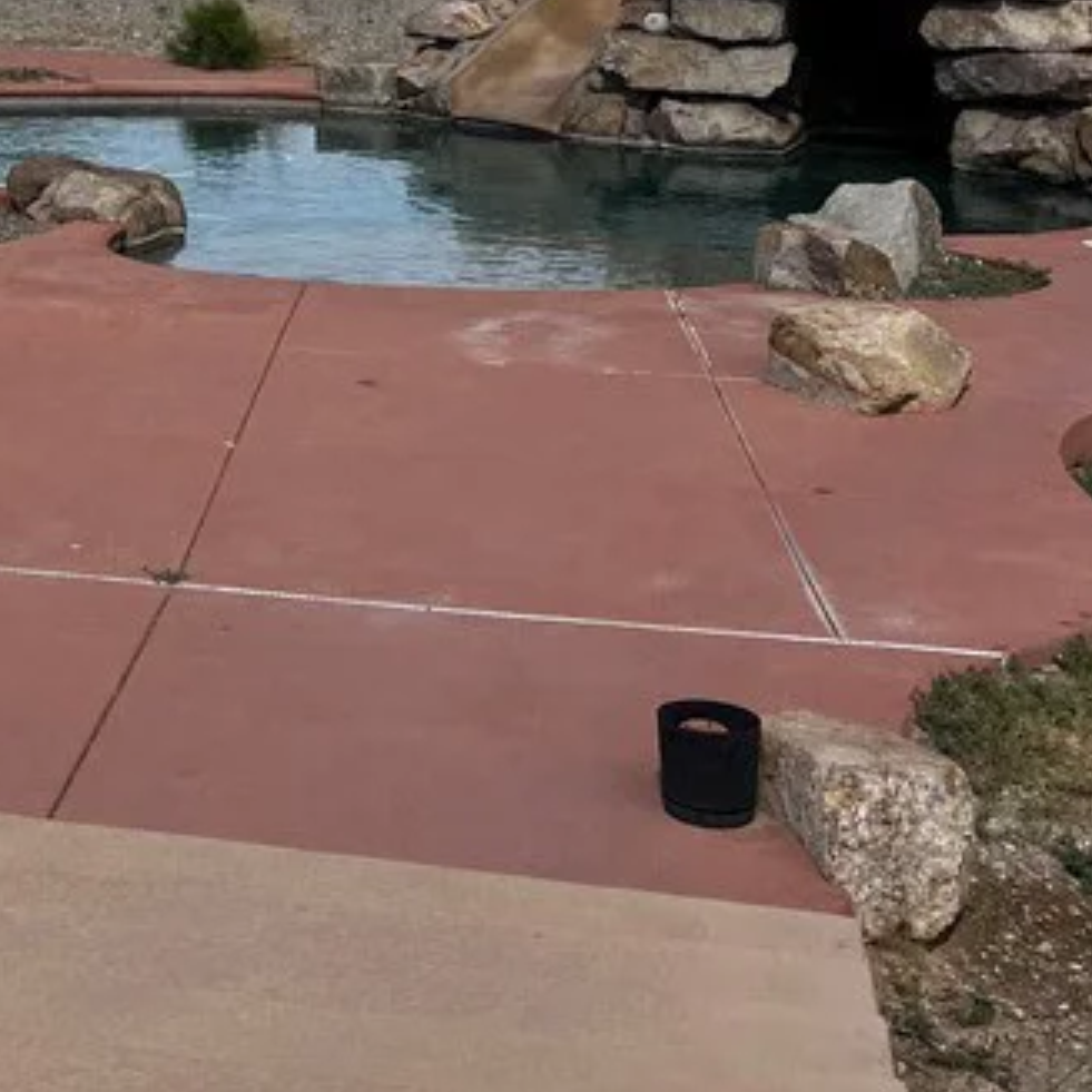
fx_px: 2570
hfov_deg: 22.9
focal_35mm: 72
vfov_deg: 22.2
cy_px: -217
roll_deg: +0.4
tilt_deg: -0.3
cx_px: -30
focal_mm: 5.1
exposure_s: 1/5076
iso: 50
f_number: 1.6
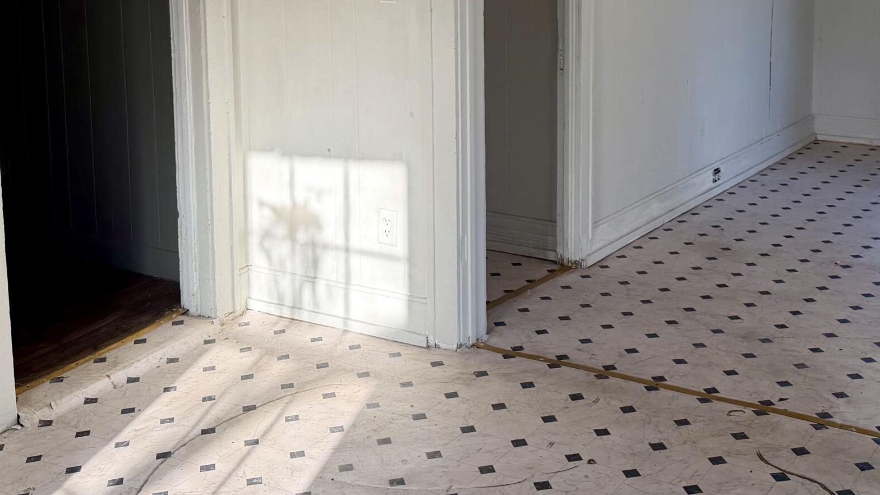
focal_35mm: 50
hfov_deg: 41.3
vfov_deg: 23.2
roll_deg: +1.0
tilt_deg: -6.6
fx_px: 1167
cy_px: 34
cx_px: 477
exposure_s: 1/849
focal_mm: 6.76
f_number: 1.78
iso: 100
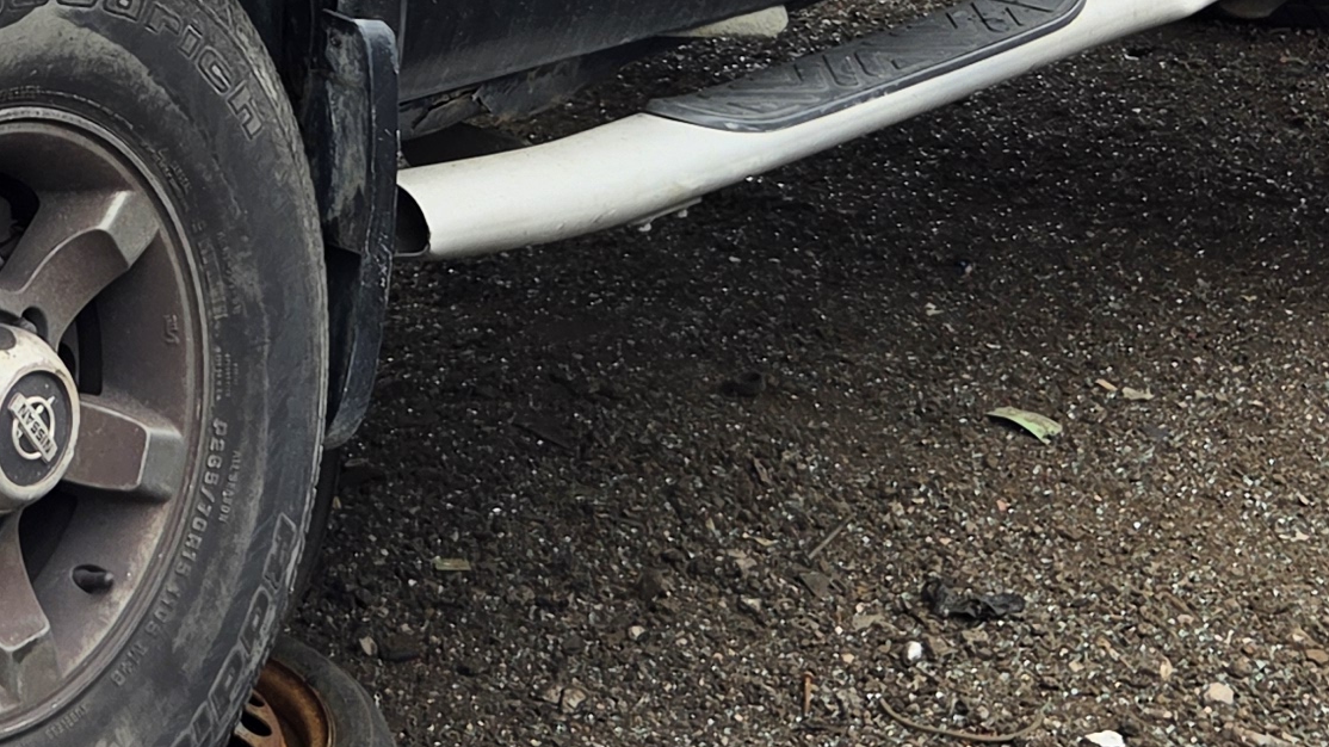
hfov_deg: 22.8
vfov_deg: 12.9
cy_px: -274
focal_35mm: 90
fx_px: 3171
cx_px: 18
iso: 32
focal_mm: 5.4
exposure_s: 1/180
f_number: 1.8
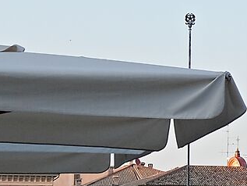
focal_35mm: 298
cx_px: 421
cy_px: 21
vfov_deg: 5.0
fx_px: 2127
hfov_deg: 6.5
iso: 320
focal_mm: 27.1
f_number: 5.6
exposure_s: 1/220
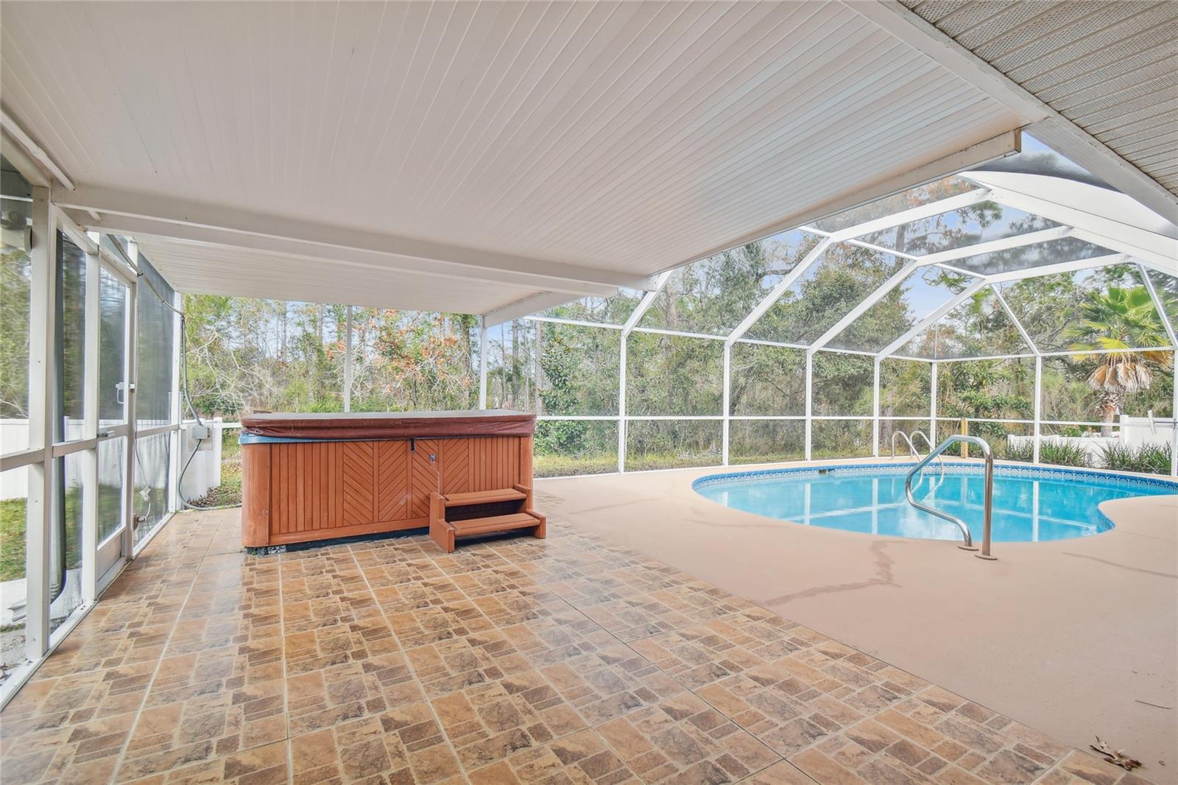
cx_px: 589
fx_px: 491
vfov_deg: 77.3
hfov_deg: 100.4
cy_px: 392
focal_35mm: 15
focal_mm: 10
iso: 100
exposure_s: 1/8
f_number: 7.1
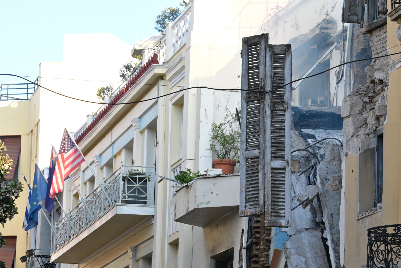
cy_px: 134
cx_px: 200
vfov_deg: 7.6
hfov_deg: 11.4
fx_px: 2005
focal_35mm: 180
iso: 6400
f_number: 22
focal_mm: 180
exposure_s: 1/400
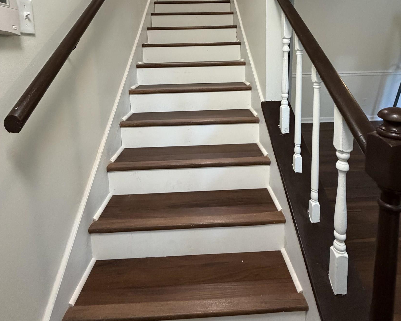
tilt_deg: -7.7
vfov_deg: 66.5
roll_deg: +2.3
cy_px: 81
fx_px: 226
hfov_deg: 83.3
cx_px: 207
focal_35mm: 19
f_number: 2.2
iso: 400
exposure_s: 1/60
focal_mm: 2.22
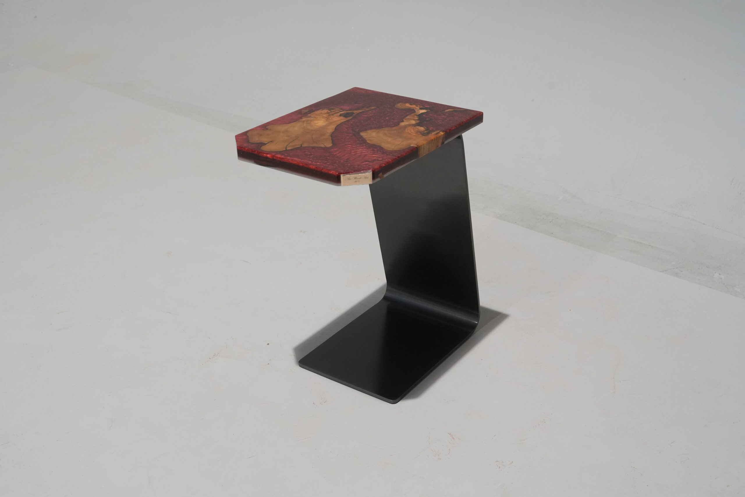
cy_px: 248
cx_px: 372
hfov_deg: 45.4
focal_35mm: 43
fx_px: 890
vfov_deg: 31.2
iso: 3200
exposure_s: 1/20
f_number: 8
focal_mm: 43
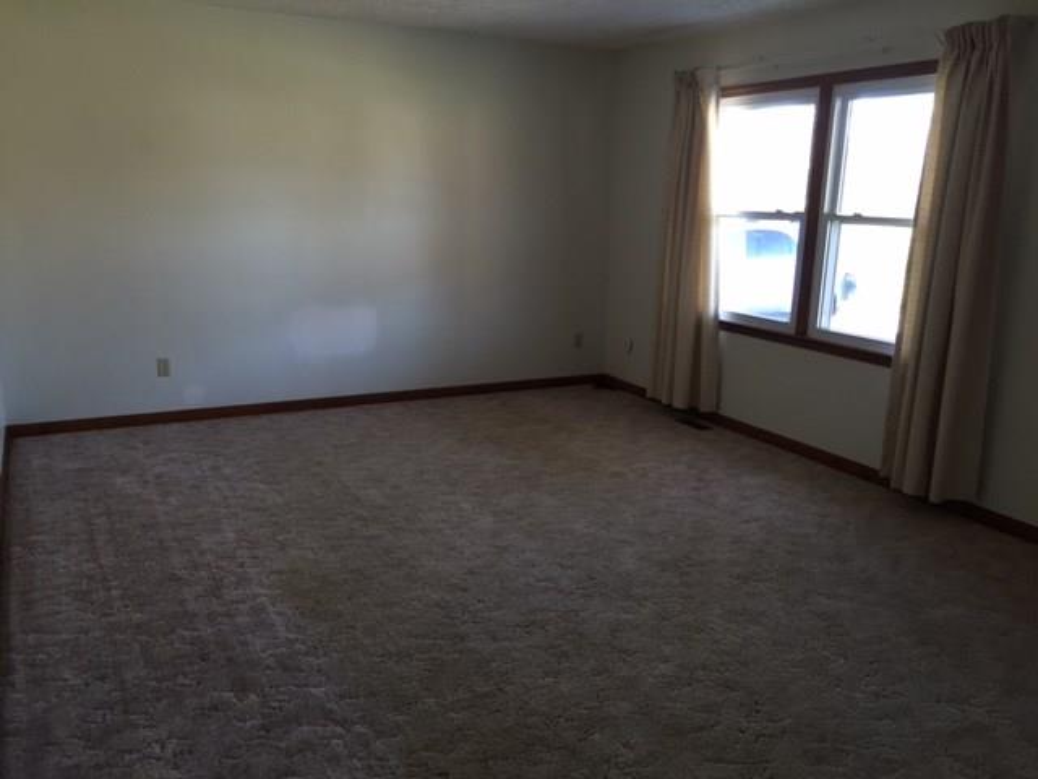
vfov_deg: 48.2
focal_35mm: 29
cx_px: 519
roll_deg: -1.2
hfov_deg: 61.7
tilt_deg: -12.5
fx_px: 870
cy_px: 390
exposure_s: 1/30
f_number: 2.2
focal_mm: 4.15
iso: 64
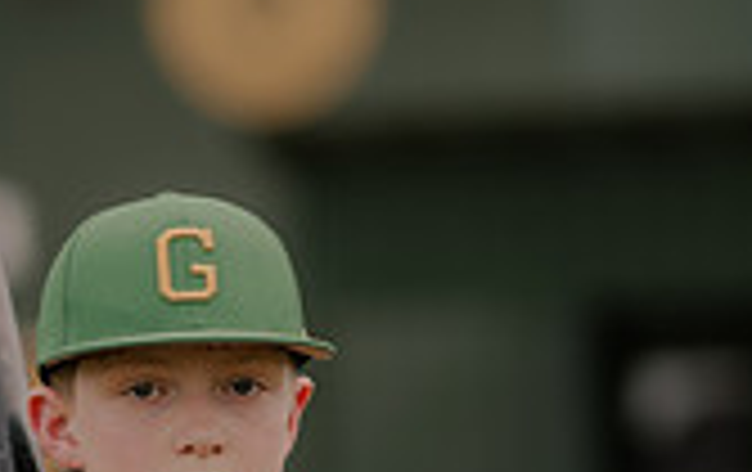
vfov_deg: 3.8
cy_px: 760
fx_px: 7144
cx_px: 162
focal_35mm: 348
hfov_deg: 6.0
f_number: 1.4
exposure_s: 1/1250
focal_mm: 85
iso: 125
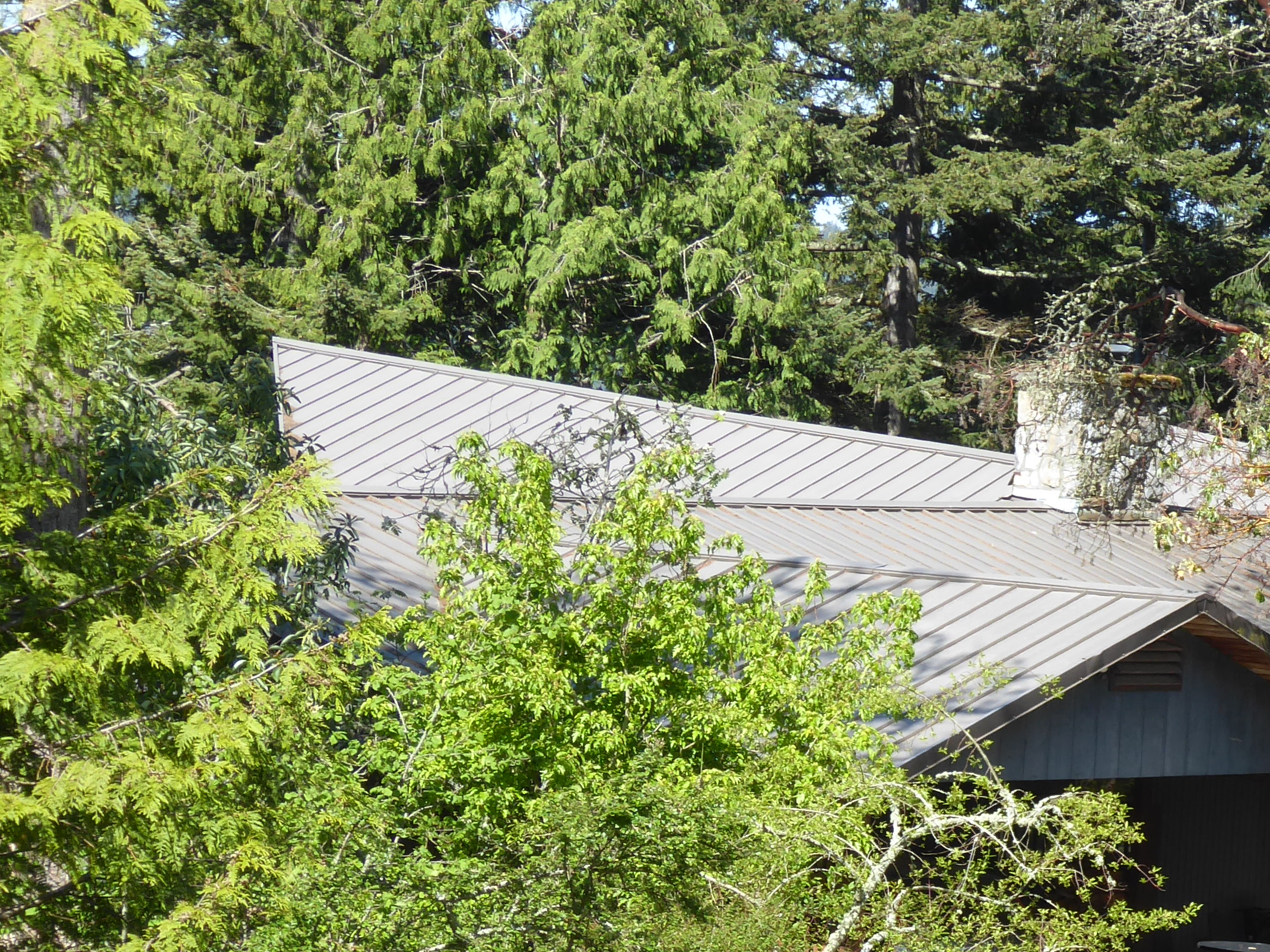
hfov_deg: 9.9
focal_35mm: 200
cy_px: 662
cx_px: 1093
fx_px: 7338
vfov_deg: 7.4
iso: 80
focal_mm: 17.5
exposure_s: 1/160
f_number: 5
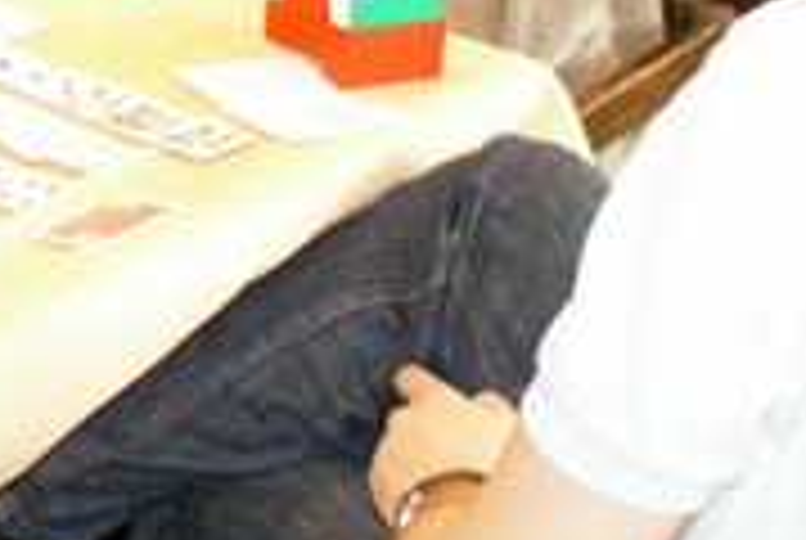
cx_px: -104
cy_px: -220
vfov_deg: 11.4
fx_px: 2624
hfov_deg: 16.9
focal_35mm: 117
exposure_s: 1/25
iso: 1600
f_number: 4
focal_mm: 20
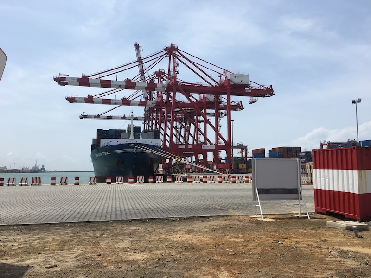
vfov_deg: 48.2
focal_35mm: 29
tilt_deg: +8.2
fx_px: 311
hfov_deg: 61.7
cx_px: 186
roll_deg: +0.0
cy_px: 139
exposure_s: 1/2198
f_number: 2.2
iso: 25
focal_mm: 4.15
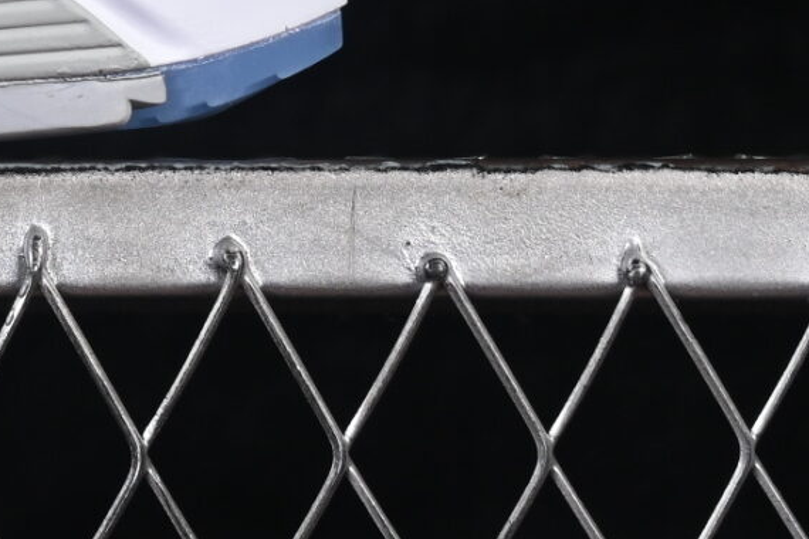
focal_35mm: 337
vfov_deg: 4.0
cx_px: -883
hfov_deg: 5.9
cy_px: -596
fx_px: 7573
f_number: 8
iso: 160
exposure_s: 1/80
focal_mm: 50
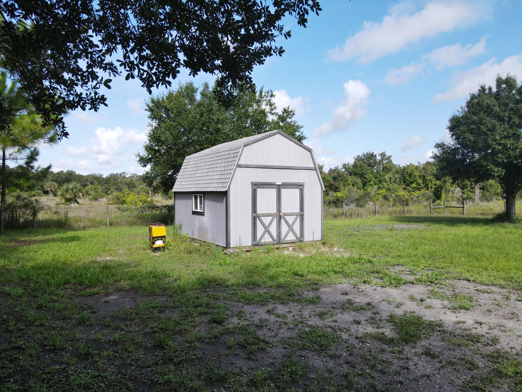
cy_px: 196
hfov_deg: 71.6
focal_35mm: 24
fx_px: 362
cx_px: 261
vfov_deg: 56.8
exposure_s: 1/350
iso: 100
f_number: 2.8
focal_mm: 4.5
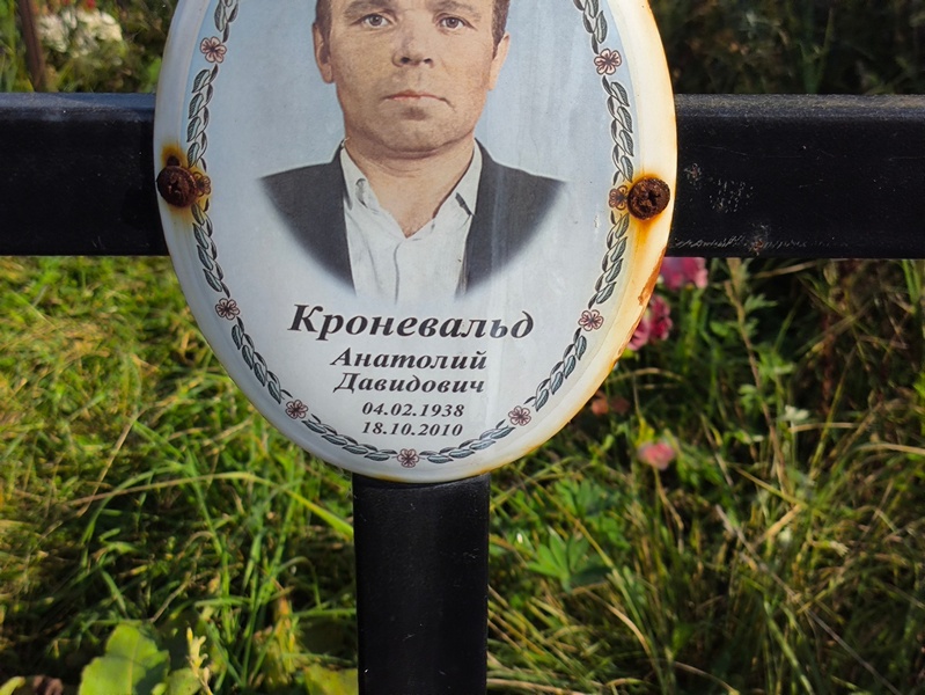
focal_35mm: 50
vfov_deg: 29.1
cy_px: 348
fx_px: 1337
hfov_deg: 38.2
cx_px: 462
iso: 50
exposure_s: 1/1622
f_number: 1.7
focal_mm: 4.71
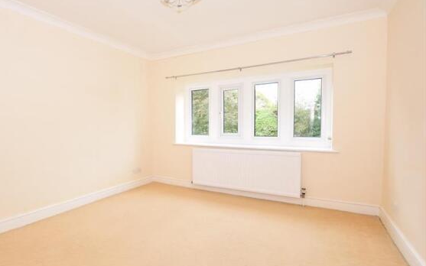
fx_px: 209
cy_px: 127
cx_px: 177
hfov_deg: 90.2
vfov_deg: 64.9
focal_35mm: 18
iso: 200
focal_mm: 10
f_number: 5
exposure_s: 1/50
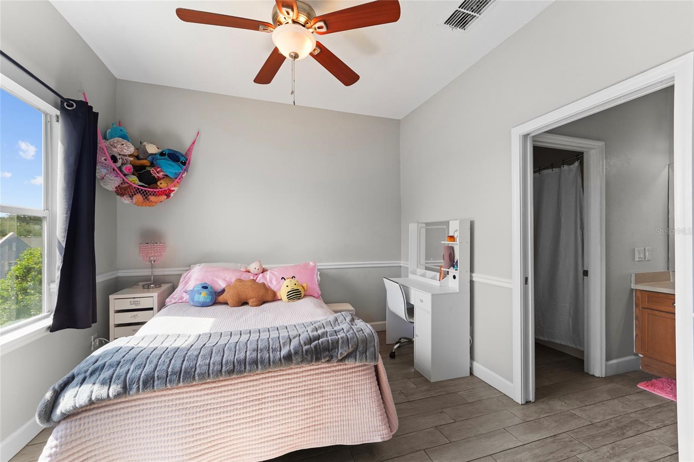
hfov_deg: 104.3
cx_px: 347
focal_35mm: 14
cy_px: 231
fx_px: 270
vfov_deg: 81.2
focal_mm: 14
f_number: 8
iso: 200
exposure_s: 1/20
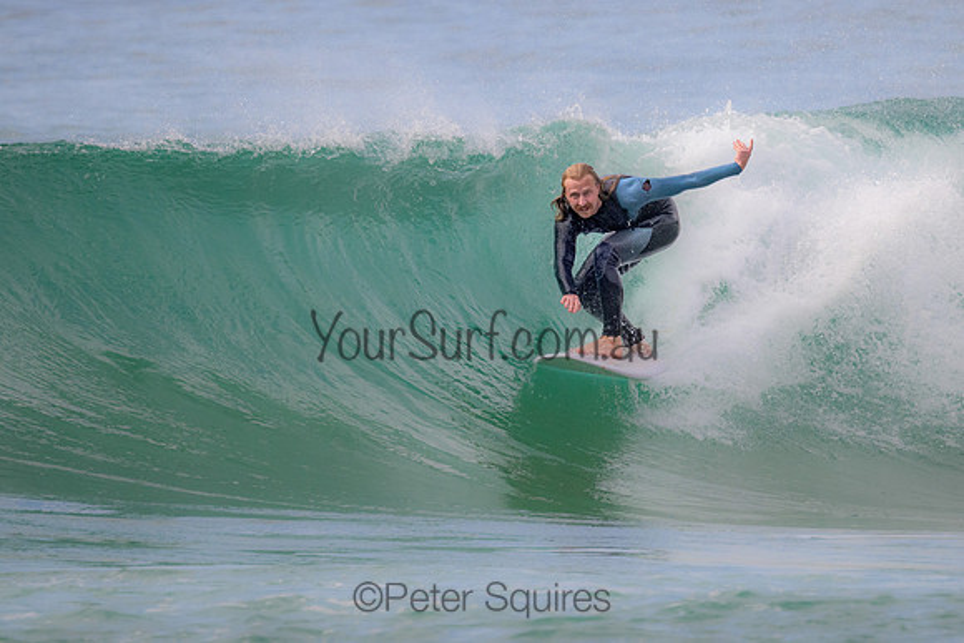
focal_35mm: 807
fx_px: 21623
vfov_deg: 1.7
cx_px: 590
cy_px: 250
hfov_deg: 2.6
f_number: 11
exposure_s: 1/2000
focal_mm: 660
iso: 1800
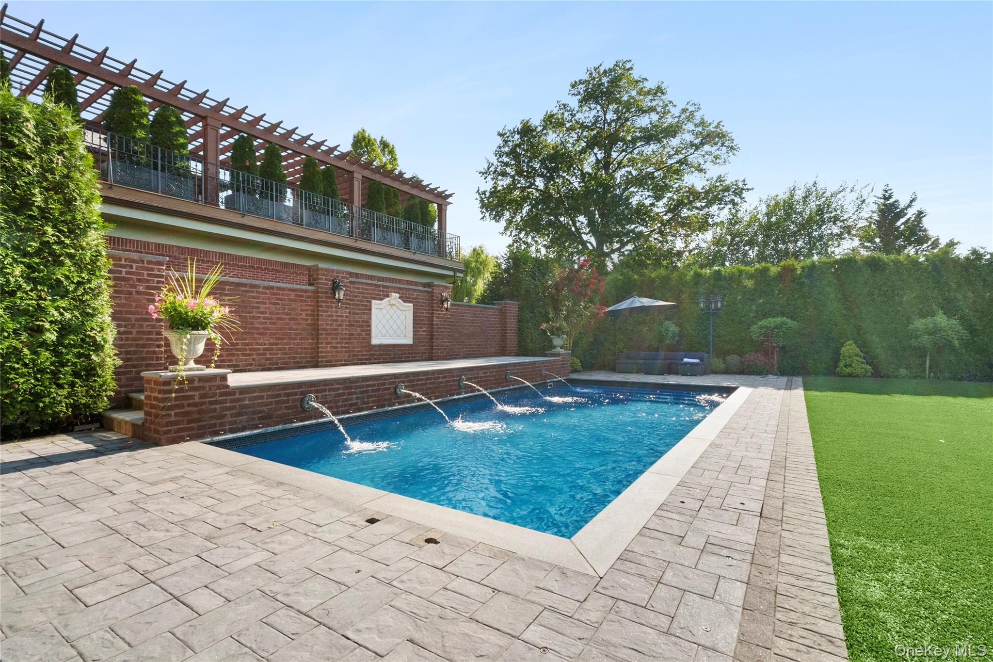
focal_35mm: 16
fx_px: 441
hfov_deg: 96.7
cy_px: 331
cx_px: 496
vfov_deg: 73.7
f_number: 16
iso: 2000
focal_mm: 16
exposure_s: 1/640
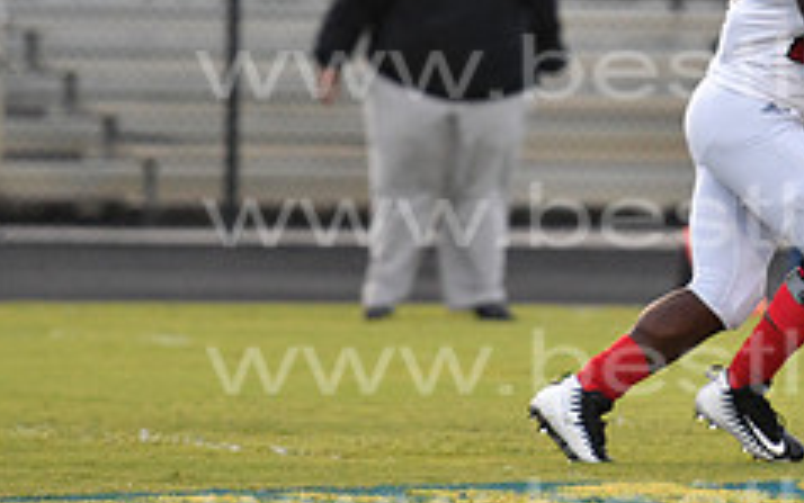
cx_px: 970
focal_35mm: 690
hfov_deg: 3.0
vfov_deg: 1.9
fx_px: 15131
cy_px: 2
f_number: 3.2
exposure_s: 1/1000
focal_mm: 185
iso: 1600
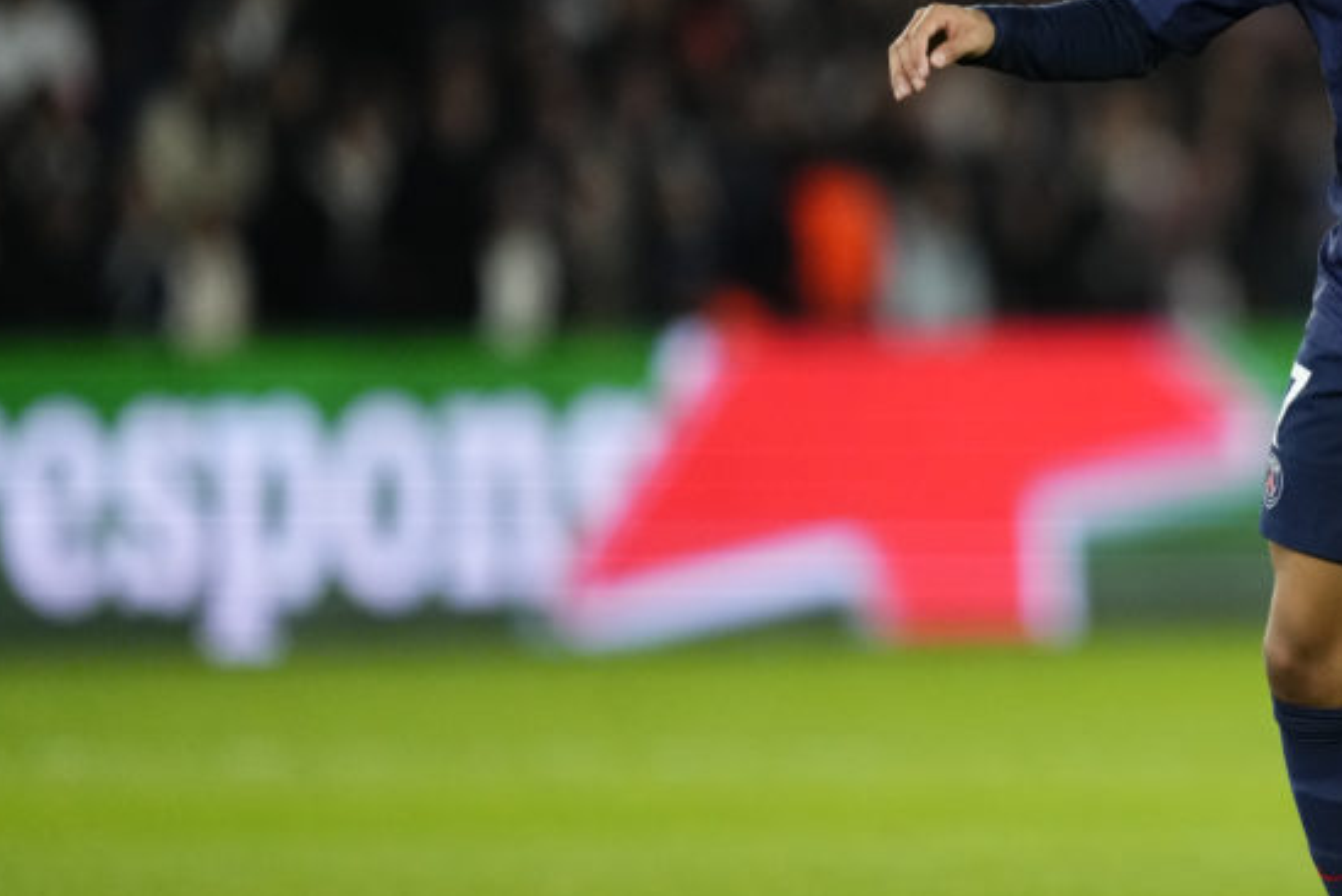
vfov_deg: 1.8
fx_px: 27860
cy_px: 356
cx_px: 1122
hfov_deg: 2.8
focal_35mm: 747
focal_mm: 400
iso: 2500
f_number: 2.8
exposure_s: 1/1600
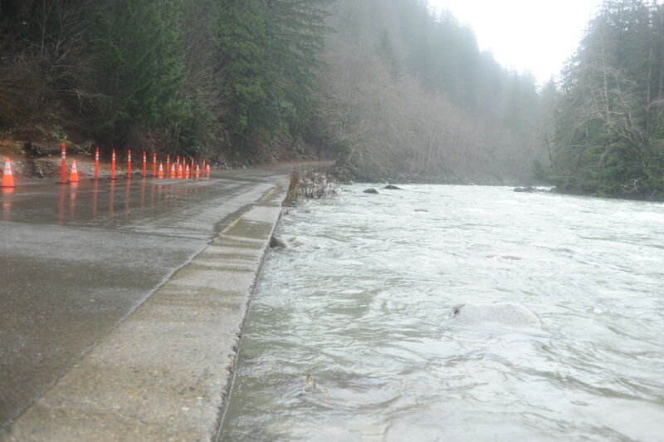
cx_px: 332
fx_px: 645
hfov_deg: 54.5
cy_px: 221
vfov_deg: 37.8
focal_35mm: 35
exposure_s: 1/40
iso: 320
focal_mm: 35
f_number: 4.5
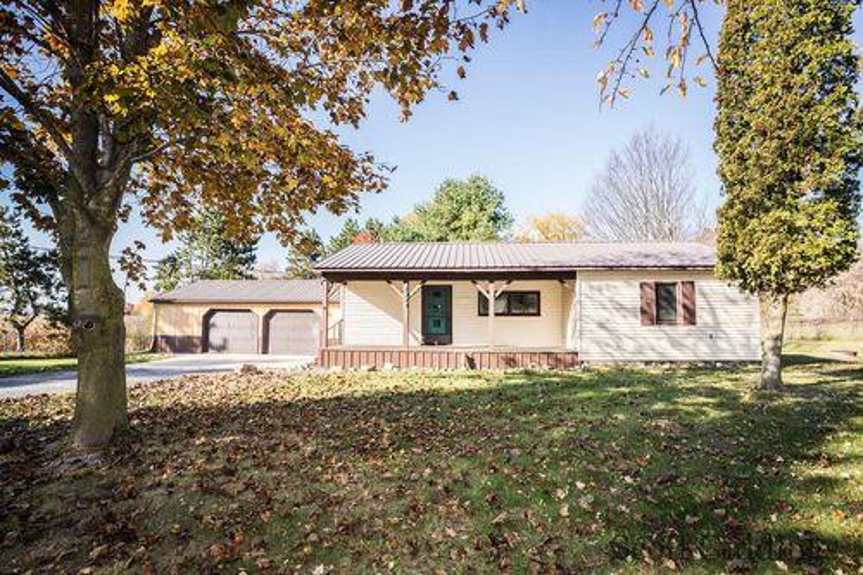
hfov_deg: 93.3
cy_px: 288
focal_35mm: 17
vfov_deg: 70.4
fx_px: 407
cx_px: 432
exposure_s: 1/125
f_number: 5
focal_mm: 17
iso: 125
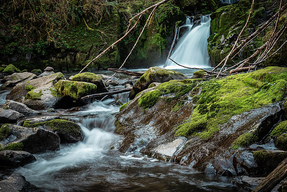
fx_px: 439
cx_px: 144
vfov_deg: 24.6
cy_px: 96
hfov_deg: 36.2
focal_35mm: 55
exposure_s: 1/1.67
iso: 220
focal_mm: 55
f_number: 18
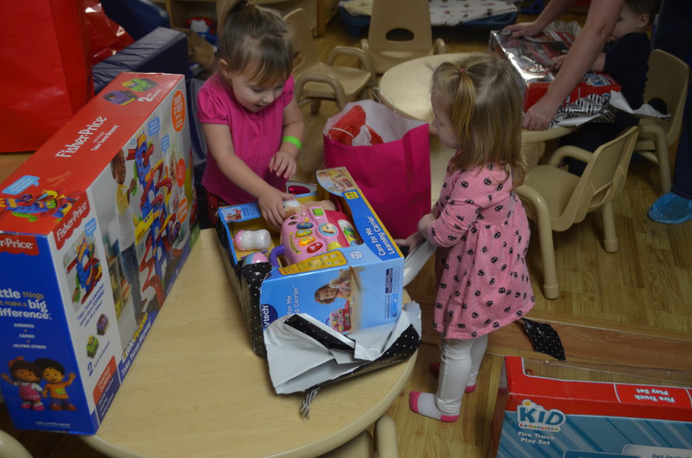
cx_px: 346
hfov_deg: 49.6
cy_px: 229
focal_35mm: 39
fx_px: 748
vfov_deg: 34.1
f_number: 4.2
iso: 560
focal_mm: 26
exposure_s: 1/60
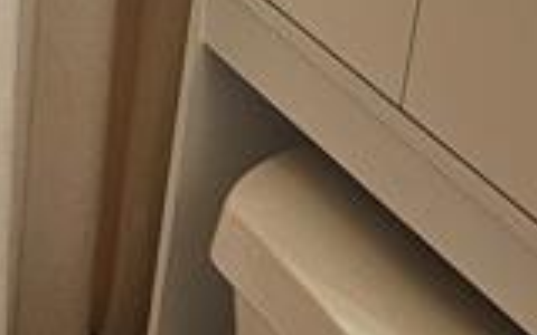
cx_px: 27
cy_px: -198
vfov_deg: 8.2
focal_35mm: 156
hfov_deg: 13.3
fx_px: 2283
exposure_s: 1/120
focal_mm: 5.4
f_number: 1.8
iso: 100
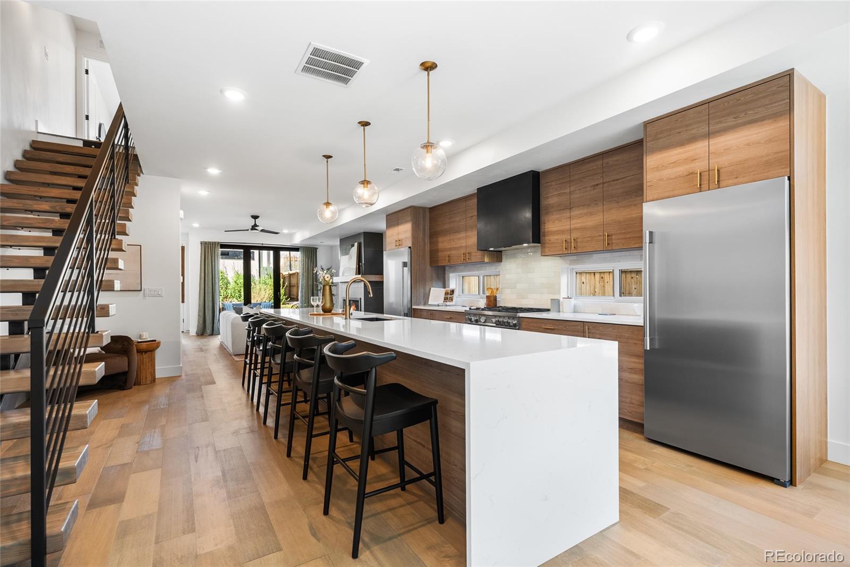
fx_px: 378
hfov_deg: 96.7
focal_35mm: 16
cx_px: 425
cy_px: 284
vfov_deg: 73.8
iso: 200
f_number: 8
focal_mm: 16
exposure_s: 1/3
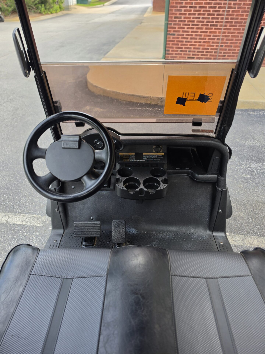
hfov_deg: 58.9
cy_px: 177
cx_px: 132
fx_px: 235
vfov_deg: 73.9
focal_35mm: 23
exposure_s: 1/359
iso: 32
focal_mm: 6.5
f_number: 1.4
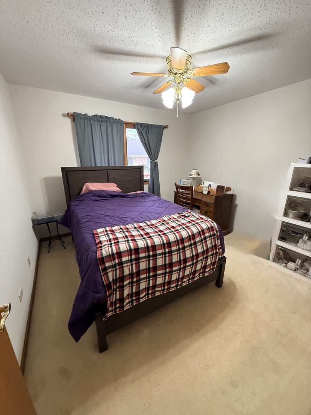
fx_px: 168
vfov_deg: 102.1
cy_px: 208
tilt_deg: -14.8
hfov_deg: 85.7
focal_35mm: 14
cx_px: 156
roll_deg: +0.9
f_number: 2.2
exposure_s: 1/60
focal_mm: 2.22
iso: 320
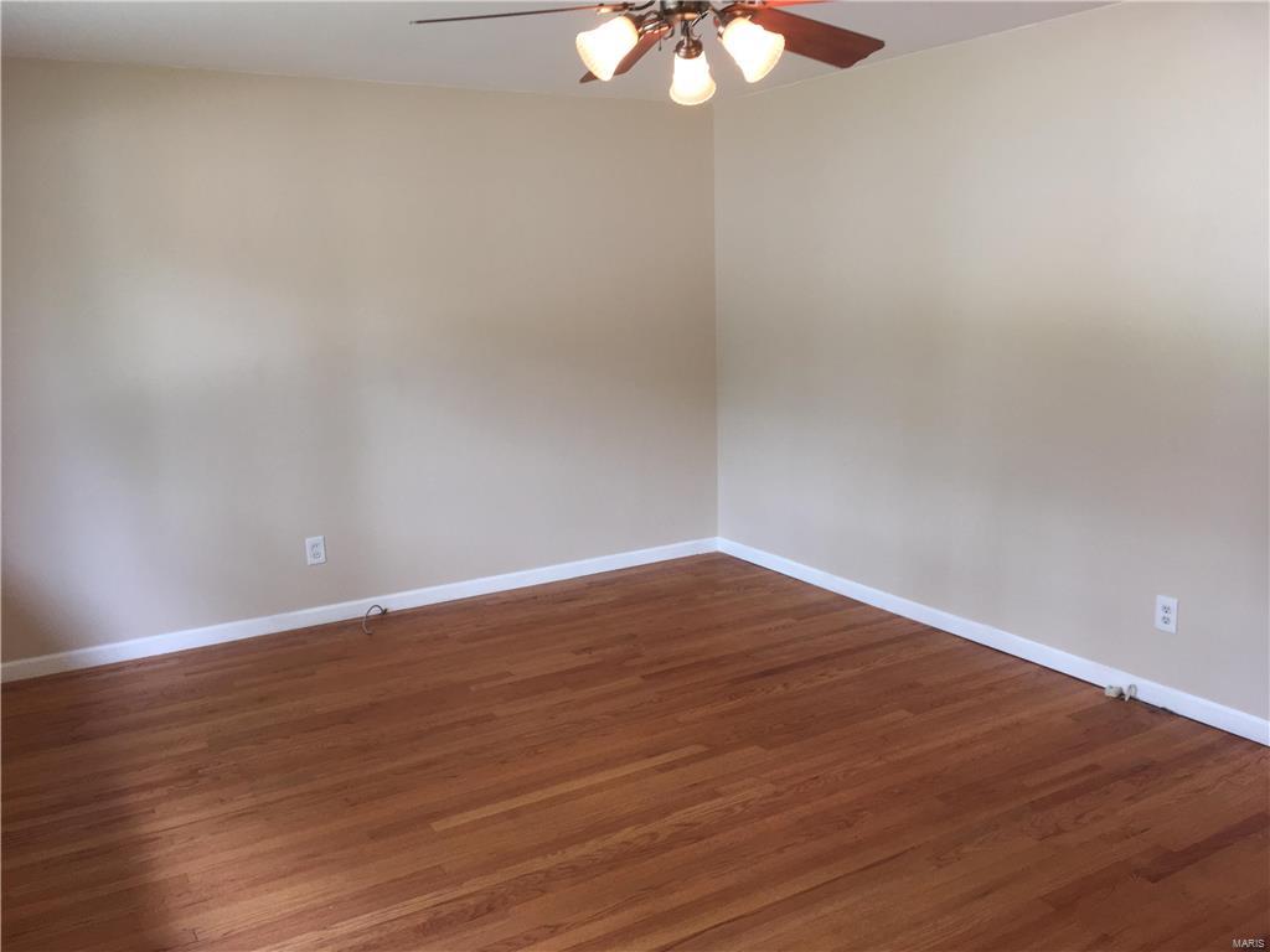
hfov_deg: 61.7
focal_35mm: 29
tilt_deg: -10.4
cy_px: 476
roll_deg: +1.1
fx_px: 1064
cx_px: 635
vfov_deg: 48.2
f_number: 2.2
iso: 40
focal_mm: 4.15
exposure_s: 1/30
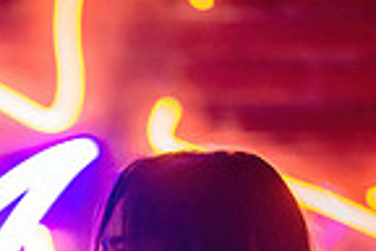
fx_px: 4919
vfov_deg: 2.9
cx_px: -111
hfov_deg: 4.4
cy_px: 539
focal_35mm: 471
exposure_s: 1/200
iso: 2500
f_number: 1.4
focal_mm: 105
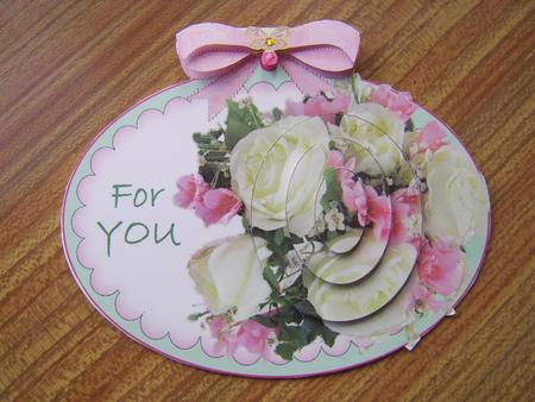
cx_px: 268
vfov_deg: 45.5
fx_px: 479
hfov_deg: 58.3
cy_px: 201
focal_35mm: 31
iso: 71
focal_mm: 8.13
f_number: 2.7
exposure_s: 1/84
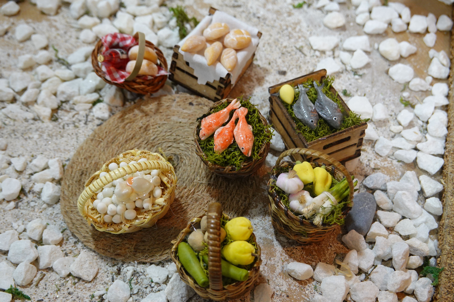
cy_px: 151
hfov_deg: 41.1
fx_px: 605
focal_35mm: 48
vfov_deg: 28.1
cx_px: 227
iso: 800
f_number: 4
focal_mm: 17.88
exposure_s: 1/25
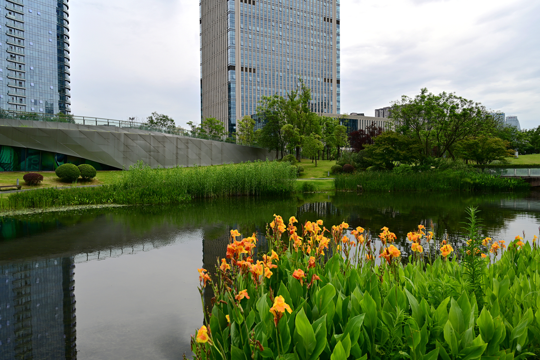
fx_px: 405
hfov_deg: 67.4
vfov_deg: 47.9
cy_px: 180
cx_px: 270
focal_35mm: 27
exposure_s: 1/100
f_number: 8
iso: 100
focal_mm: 27
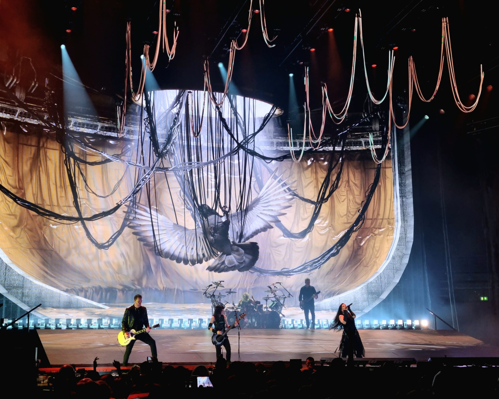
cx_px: 225
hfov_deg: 58.7
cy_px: 195
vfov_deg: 48.5
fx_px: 443
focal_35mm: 30
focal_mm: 5.9
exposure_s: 1/60.2
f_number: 2
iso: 25
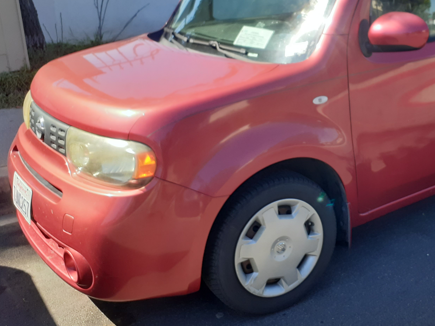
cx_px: 318
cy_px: 115
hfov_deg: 41.0
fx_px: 566
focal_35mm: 45
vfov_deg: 32.0
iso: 40
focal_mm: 3.6
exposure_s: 1/361
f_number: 1.9
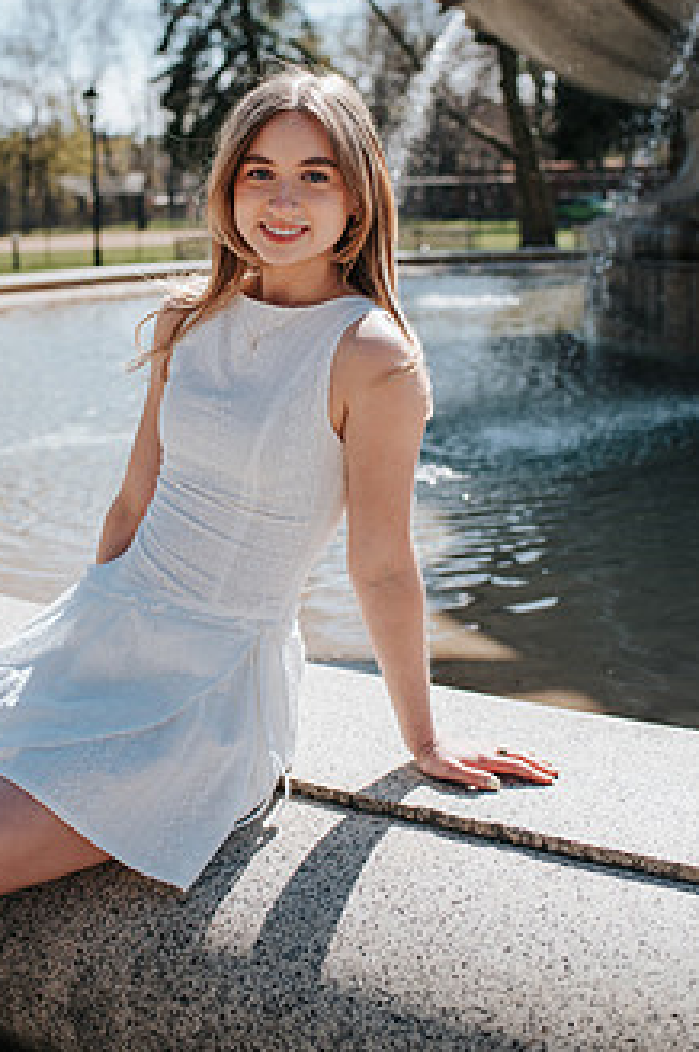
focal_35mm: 48
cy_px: 366
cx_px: 226
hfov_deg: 27.8
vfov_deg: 40.7
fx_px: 1401
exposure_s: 1/1250
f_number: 3.2
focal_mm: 35
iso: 100
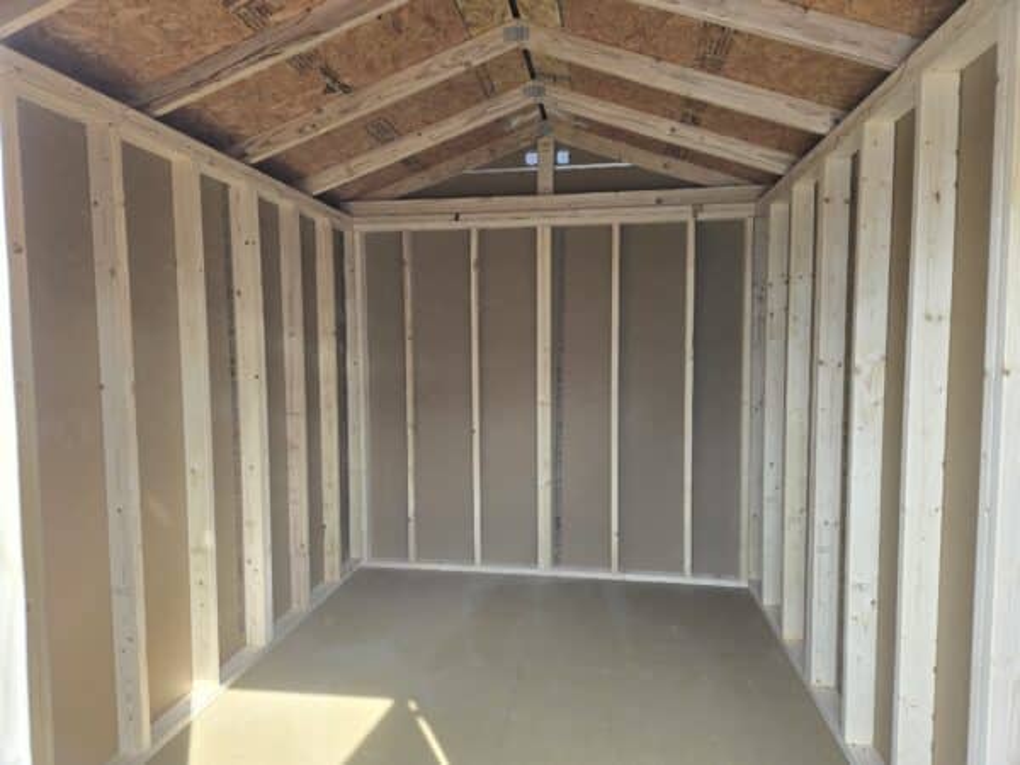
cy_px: 382
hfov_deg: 73.9
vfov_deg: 58.9
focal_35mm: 23
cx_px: 510
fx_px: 678
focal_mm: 5.4
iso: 32
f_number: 1.8
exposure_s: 1/180
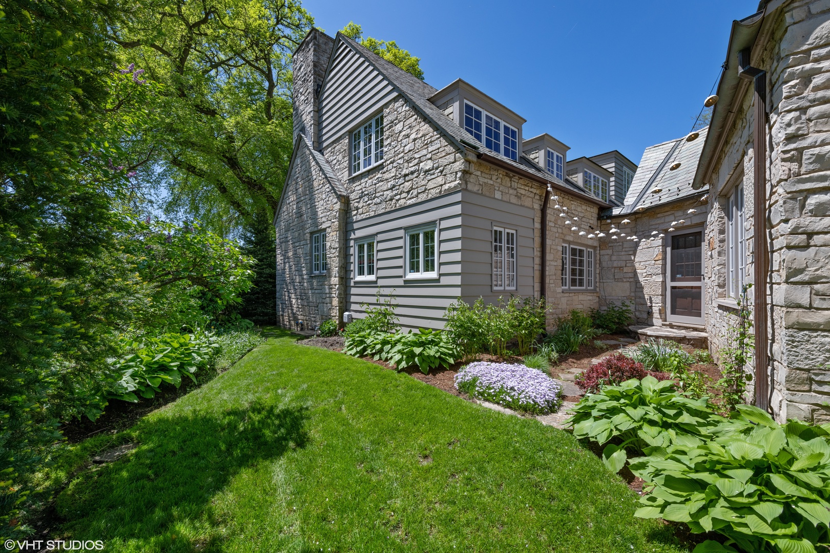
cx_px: 415
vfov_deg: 81.2
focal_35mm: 14
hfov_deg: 104.3
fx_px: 323
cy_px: 276
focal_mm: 14
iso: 200
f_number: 9.5
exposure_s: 1/350
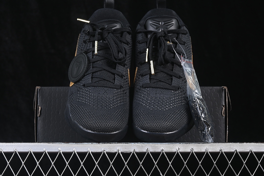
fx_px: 550
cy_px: 88
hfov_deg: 27.0
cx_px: 132
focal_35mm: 75
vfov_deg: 18.2
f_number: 6.3
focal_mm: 50
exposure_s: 1/60
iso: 160
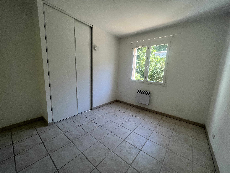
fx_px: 86
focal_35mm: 13
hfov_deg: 106.2
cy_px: 86
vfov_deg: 89.9
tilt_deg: -11.5
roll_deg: -3.1
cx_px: 115
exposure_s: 1/99
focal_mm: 1.57
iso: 64
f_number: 1.8
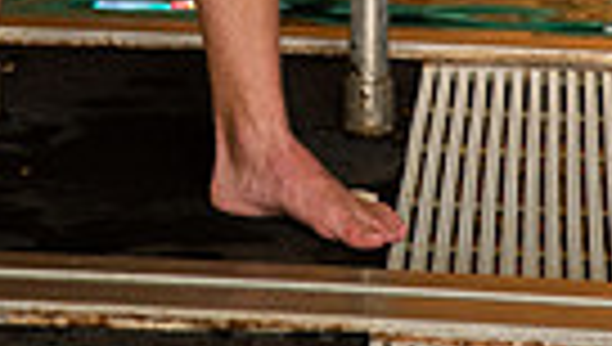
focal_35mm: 225
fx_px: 3657
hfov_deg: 9.6
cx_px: 162
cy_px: -643
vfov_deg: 5.2
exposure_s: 1/200
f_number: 5
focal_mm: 65
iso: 800
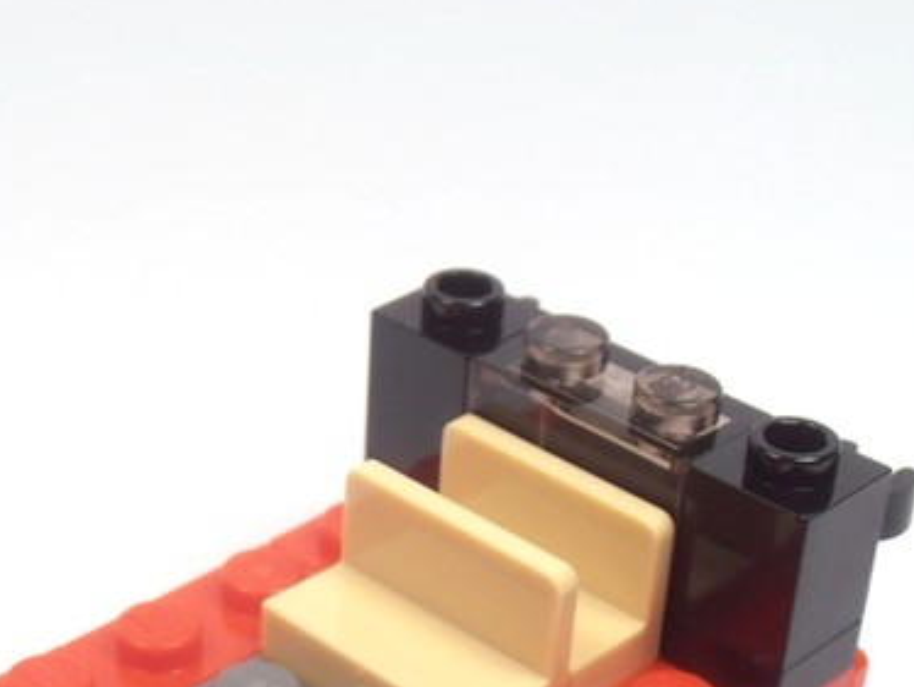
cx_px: 330
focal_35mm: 89
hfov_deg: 21.9
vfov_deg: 16.1
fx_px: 2351
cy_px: 752
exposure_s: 1/80
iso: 80
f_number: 3.9
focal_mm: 6.61
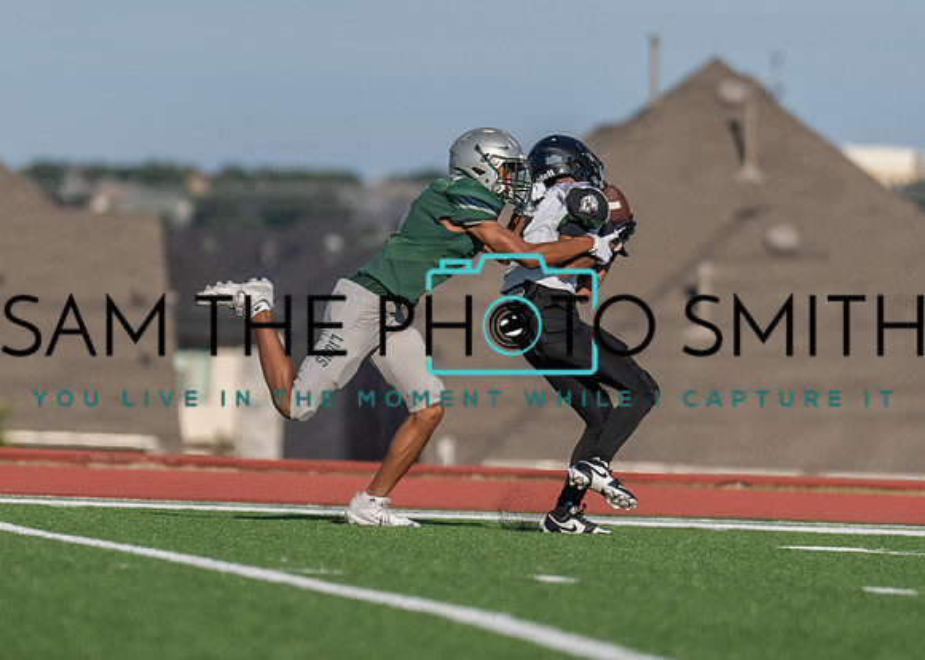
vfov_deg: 3.1
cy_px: 263
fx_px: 12267
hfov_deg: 4.3
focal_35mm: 467
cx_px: 309
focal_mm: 200
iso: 100
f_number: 2.8
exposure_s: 1/2500
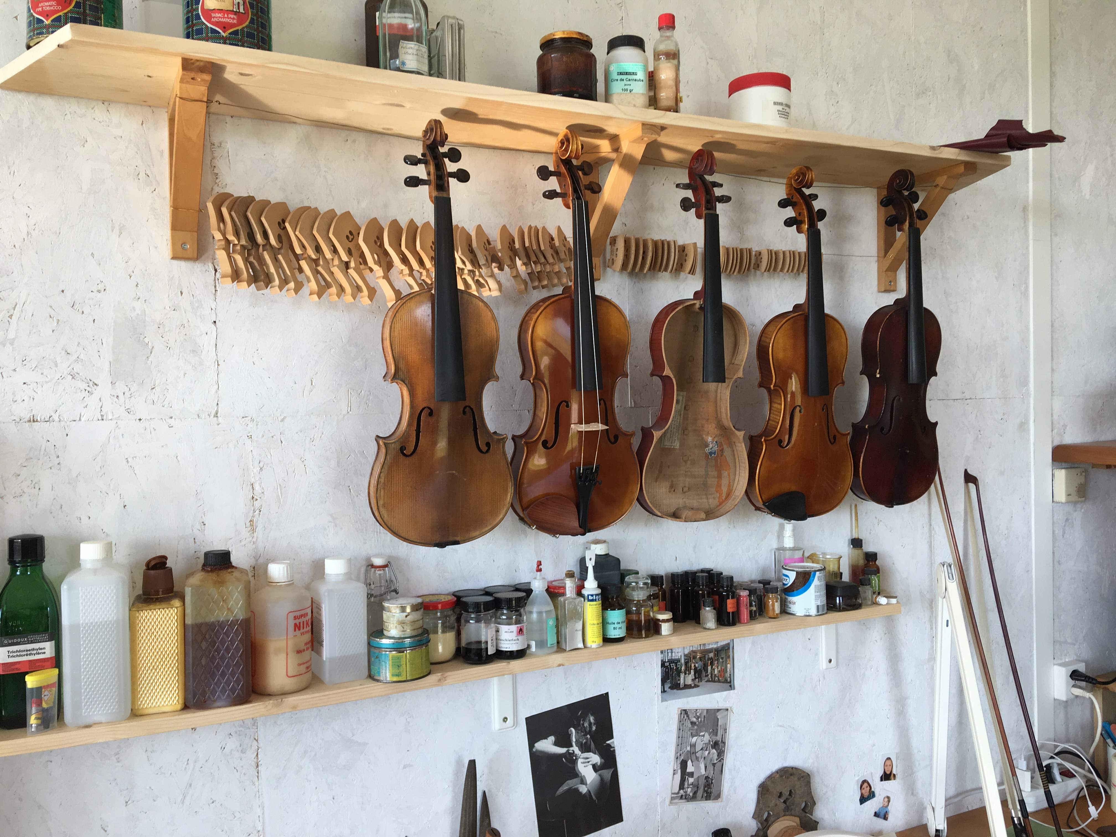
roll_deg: +1.3
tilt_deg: -0.3
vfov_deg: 48.2
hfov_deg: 61.7
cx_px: 558
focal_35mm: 29
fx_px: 935
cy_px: 418
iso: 25
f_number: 2.2
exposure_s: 1/50
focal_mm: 4.15
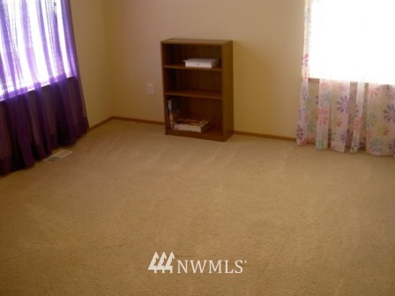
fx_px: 445
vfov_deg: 36.8
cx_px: 198
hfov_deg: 47.9
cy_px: 148
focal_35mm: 39
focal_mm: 8
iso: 100
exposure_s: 1/13
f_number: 2.8
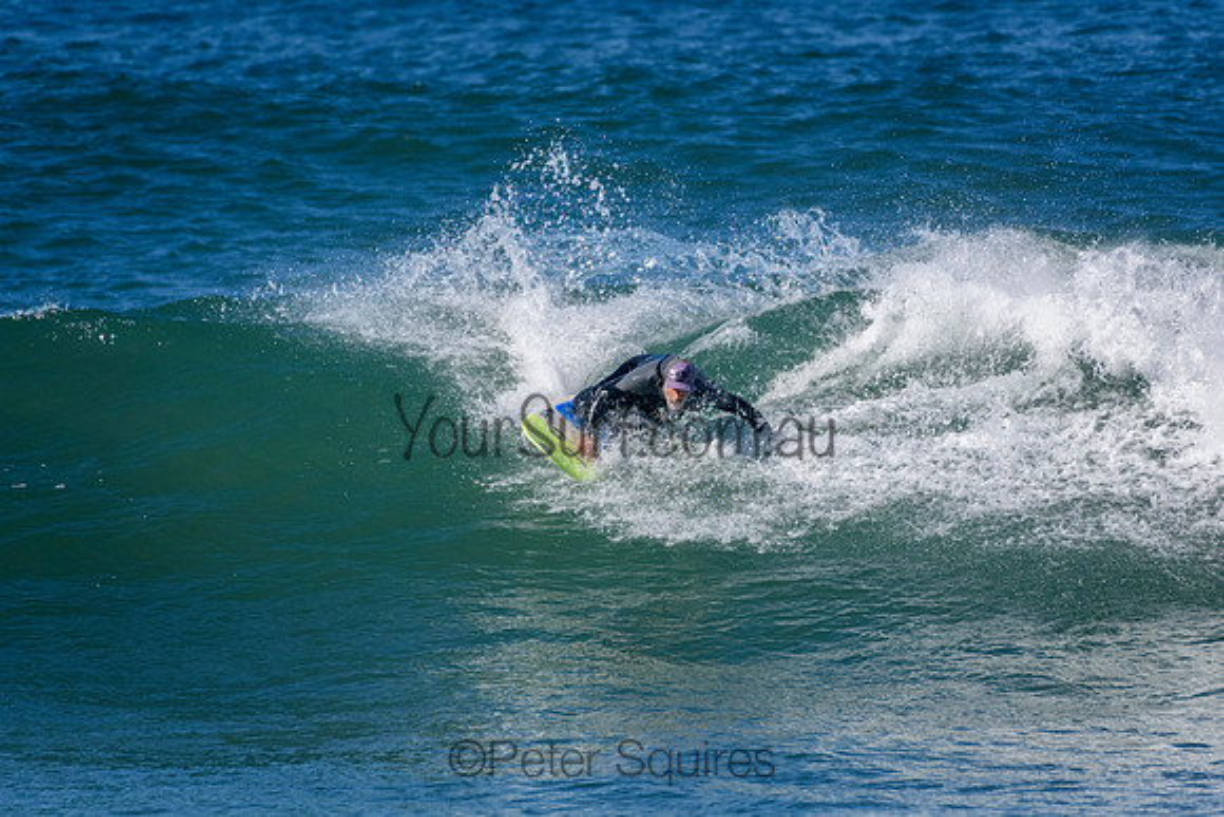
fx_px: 25508
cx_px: 612
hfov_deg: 2.7
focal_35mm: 750
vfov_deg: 1.8
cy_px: 408
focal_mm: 500
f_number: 5.6
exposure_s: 1/4000
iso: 560
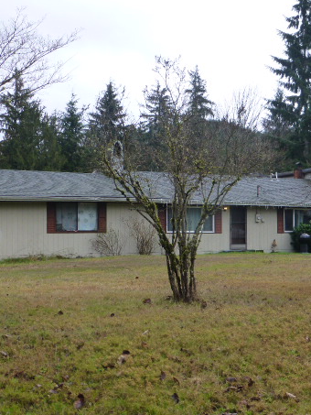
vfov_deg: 39.6
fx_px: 575
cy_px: 210
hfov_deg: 30.2
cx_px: 183
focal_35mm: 48
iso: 160
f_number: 3.7
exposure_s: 1/250
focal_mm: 6.1
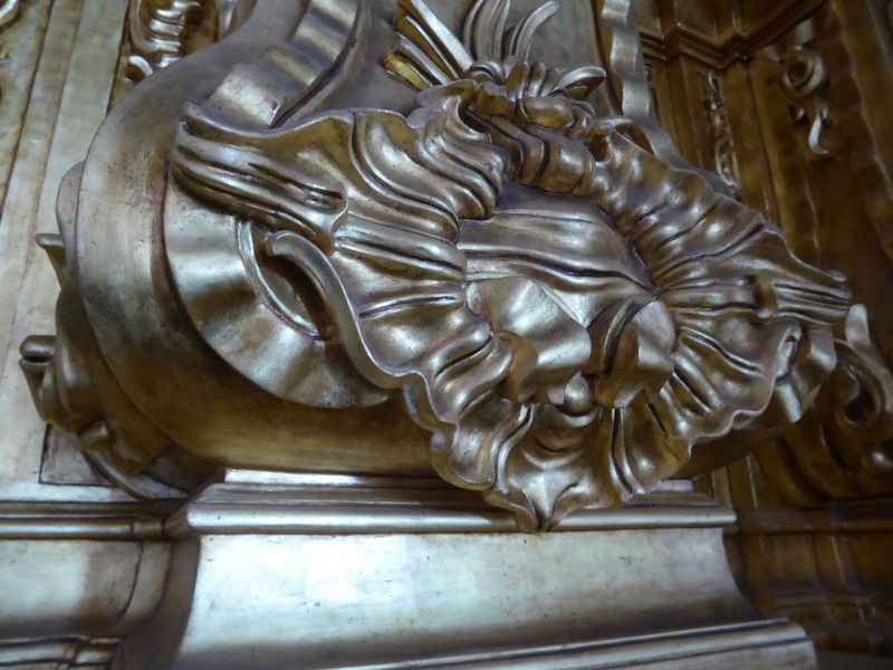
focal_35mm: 25
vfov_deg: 54.9
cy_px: 335
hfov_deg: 69.4
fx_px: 645
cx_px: 446
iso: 400
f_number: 3.3
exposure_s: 1/5
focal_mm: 4.3
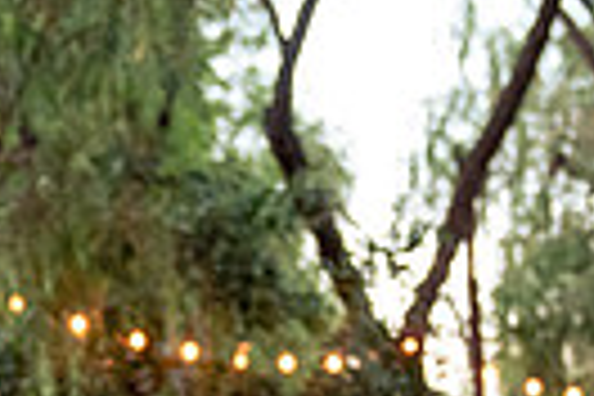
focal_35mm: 146
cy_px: 673
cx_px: 81
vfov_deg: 9.1
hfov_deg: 13.9
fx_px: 2409
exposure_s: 1/160
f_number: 2.8
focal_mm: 32
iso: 2000
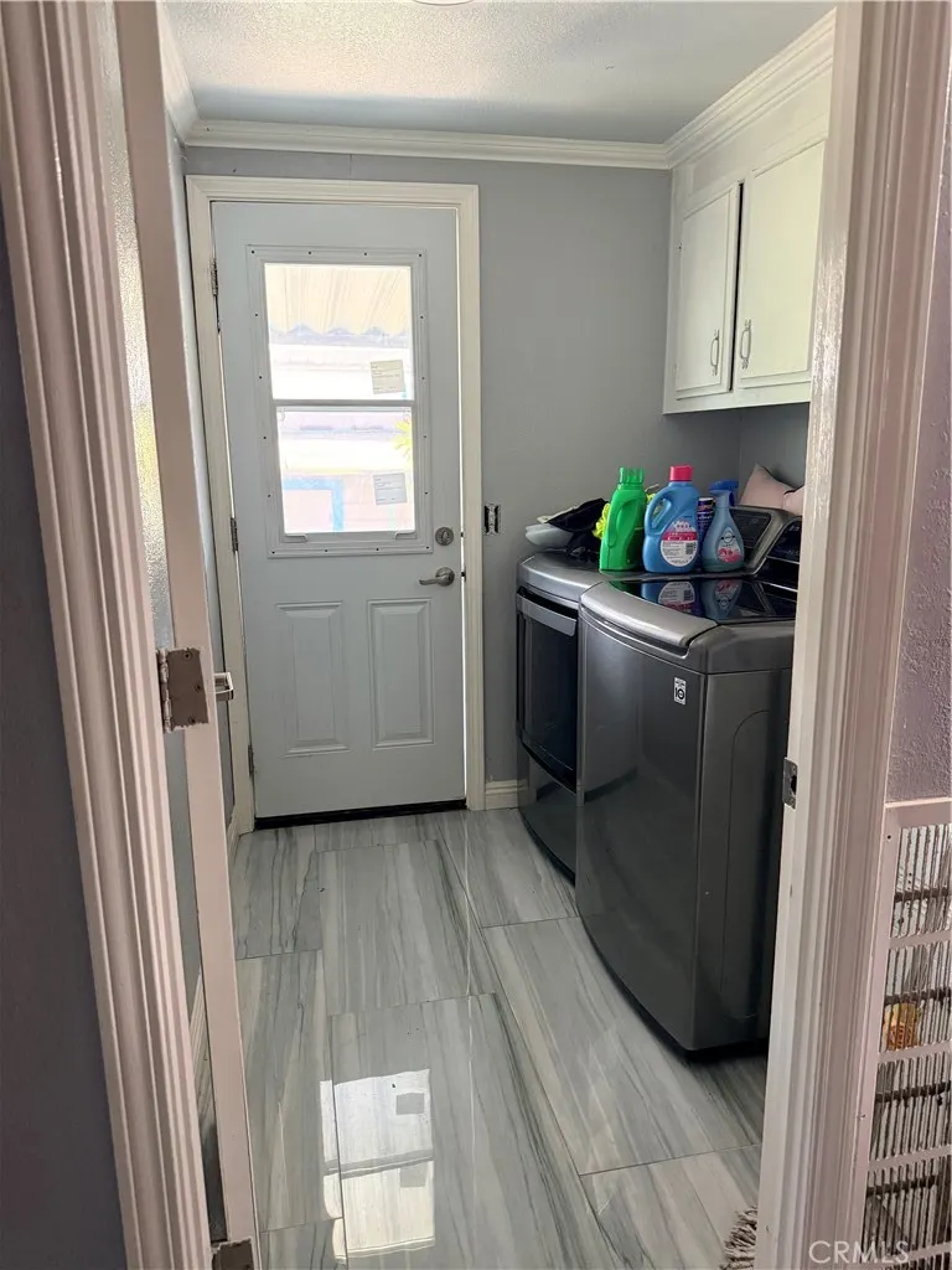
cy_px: 635
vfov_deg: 71.6
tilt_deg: -12.4
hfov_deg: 56.8
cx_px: 476
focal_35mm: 24
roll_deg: +0.5
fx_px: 880
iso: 500
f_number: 1.78
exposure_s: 1/60
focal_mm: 6.76
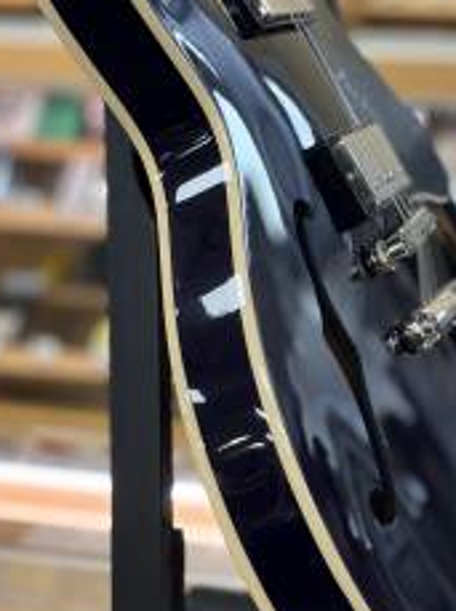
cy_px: 277
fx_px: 1603
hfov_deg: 16.2
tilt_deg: -15.4
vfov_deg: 21.6
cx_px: 283
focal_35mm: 91
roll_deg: +0.6
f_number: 1.6
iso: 125
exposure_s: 1/120
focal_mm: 5.96
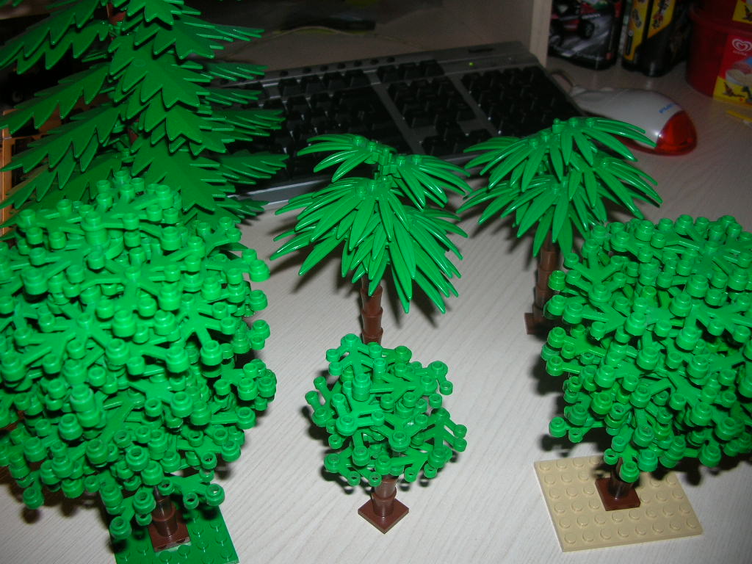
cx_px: 376
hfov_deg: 52.6
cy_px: 282
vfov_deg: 40.7
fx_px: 760
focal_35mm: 35
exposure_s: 1/60.1
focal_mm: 5.8
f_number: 2.8
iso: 50
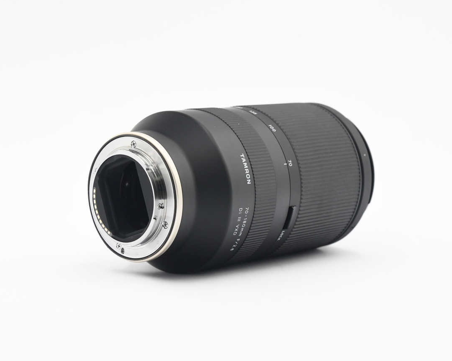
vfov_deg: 15.7
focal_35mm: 98
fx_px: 1311
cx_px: 233
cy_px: 180
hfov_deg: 19.6
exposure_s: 1/125
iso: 1600
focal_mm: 50
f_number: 7.1
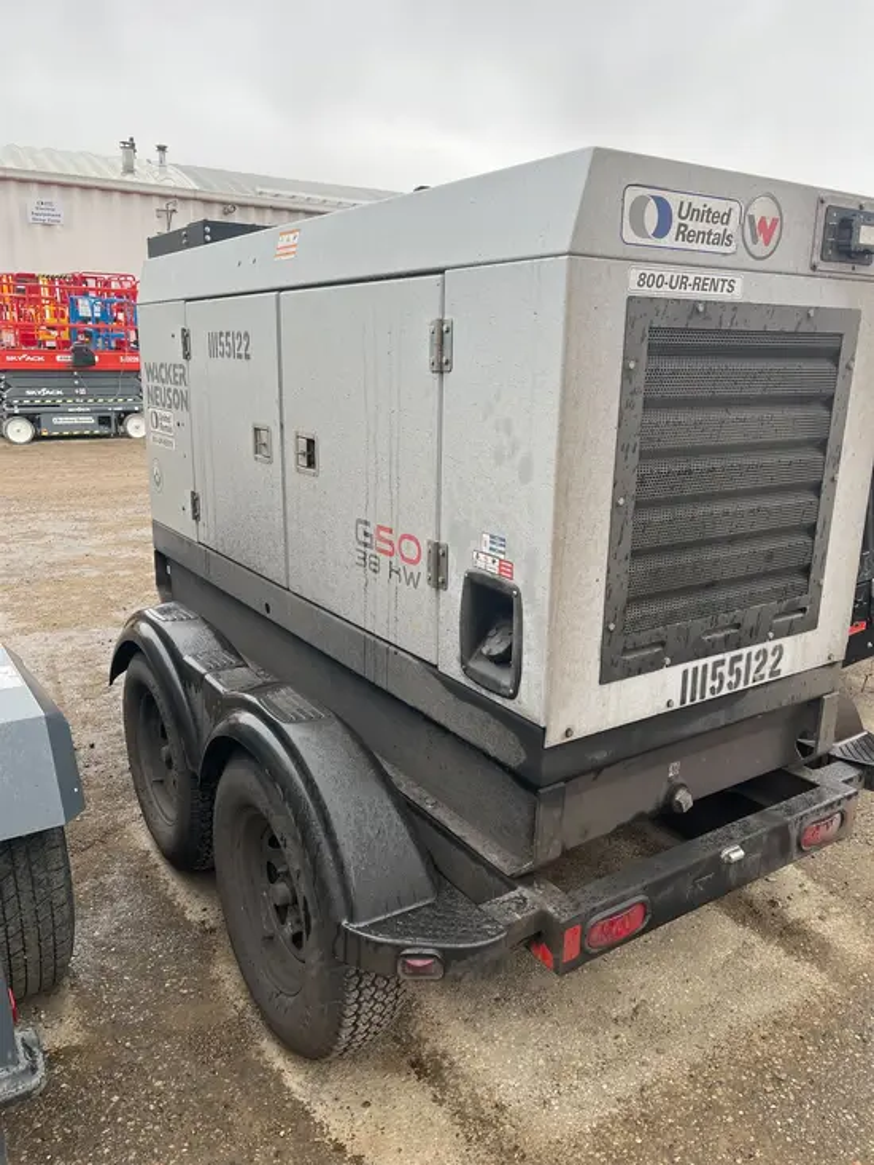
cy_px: 582
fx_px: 875
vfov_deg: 67.3
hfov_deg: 53.1
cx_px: 437
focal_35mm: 26
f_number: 1.6
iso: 40
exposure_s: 1/209
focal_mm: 5.1
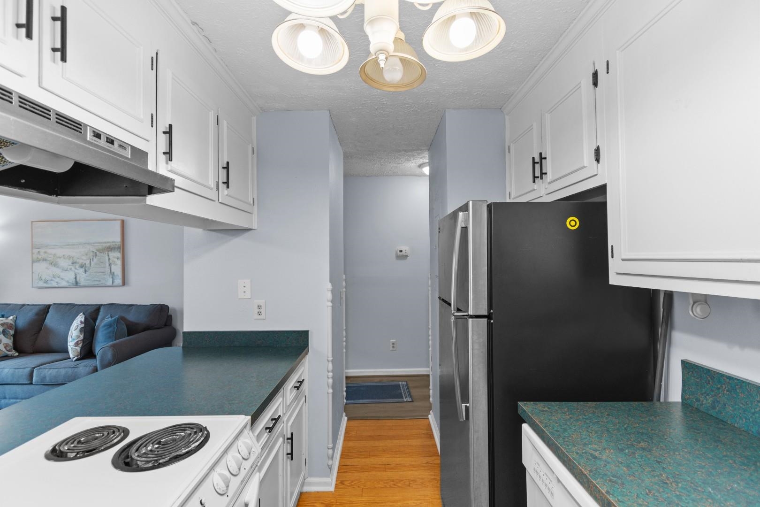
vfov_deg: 77.3
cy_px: 254
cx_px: 380
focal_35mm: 15
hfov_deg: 100.4
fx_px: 317
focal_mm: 10
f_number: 4.5
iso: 100
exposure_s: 1/4
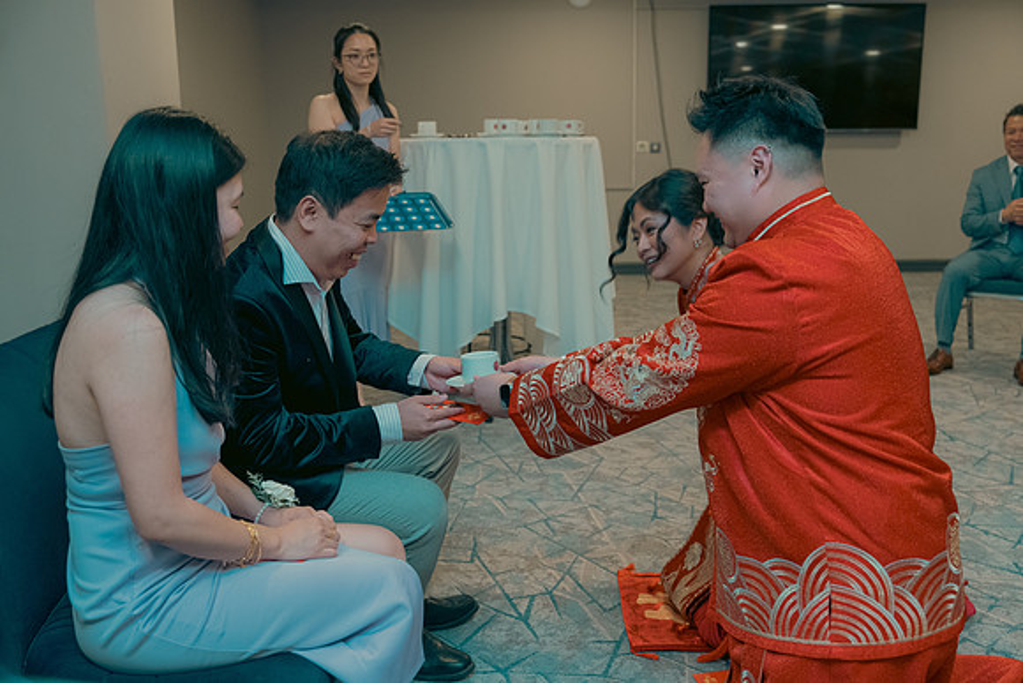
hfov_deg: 54.4
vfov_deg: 37.9
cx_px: 512
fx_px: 995
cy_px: 342
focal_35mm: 35
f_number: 3.5
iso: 2500
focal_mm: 35
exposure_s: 1/160
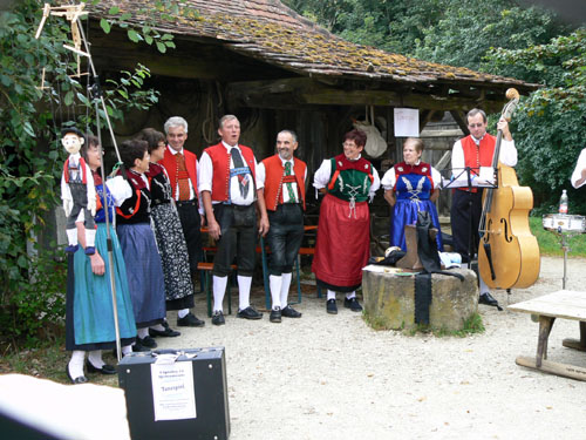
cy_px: 220
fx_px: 796
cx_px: 293
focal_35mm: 47
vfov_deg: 30.9
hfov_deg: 40.4
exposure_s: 1/50
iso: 80
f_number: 3.2
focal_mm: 7.9
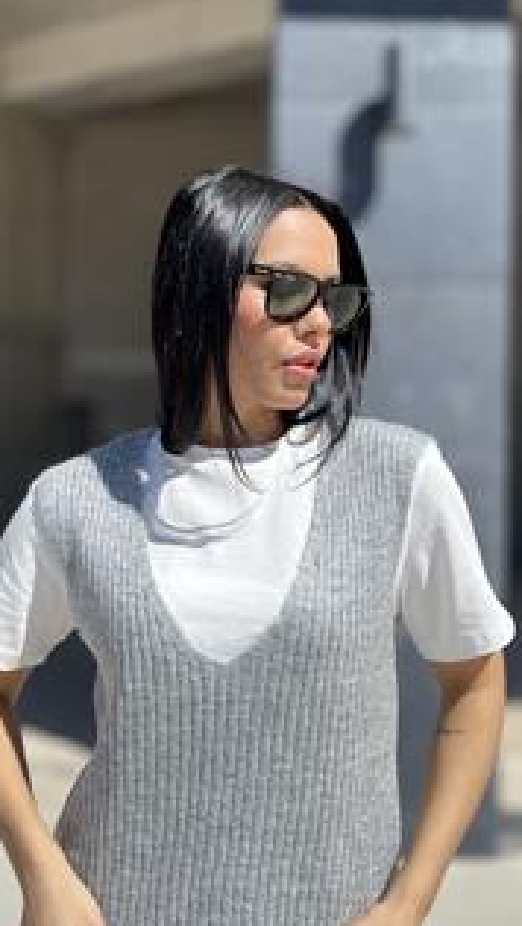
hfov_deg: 32.0
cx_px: 258
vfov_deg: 54.0
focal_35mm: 37
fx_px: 909
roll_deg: -2.8
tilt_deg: +1.1
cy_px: 444
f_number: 1.5
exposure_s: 1/5076
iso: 50
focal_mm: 5.7
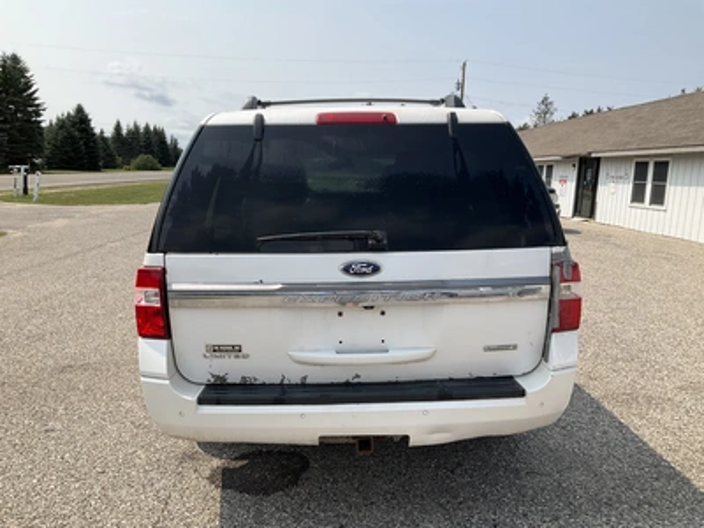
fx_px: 590
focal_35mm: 29
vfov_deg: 48.2
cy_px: 264
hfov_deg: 61.7
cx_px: 352
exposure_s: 1/2427
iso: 25
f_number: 1.8
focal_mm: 3
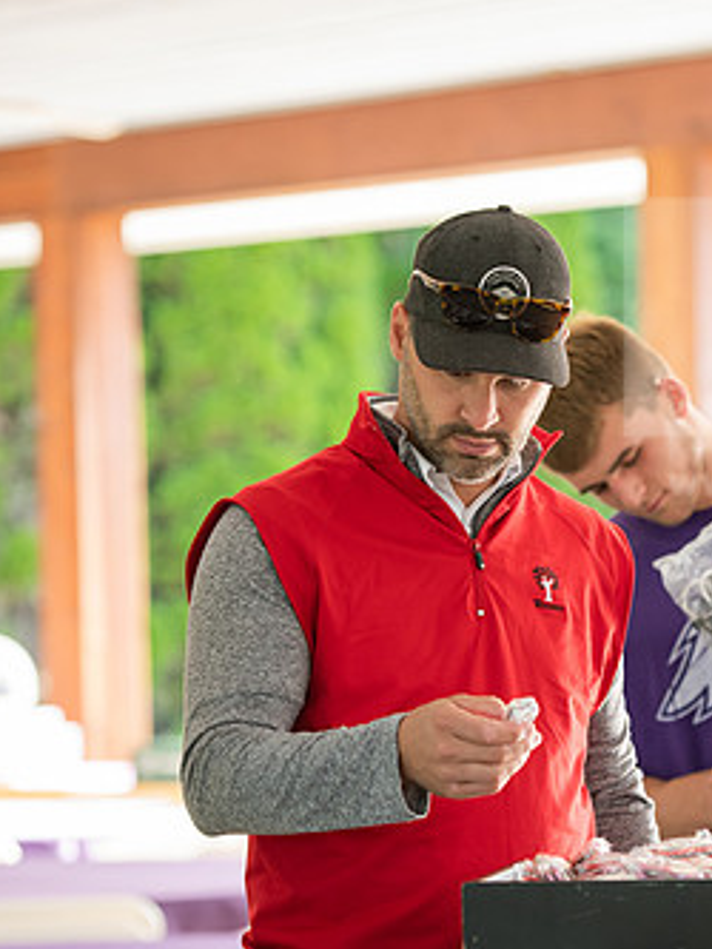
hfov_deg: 8.1
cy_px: 543
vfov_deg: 10.7
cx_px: 538
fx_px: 5043
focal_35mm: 184
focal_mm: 110
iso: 400
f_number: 3.2
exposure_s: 1/200
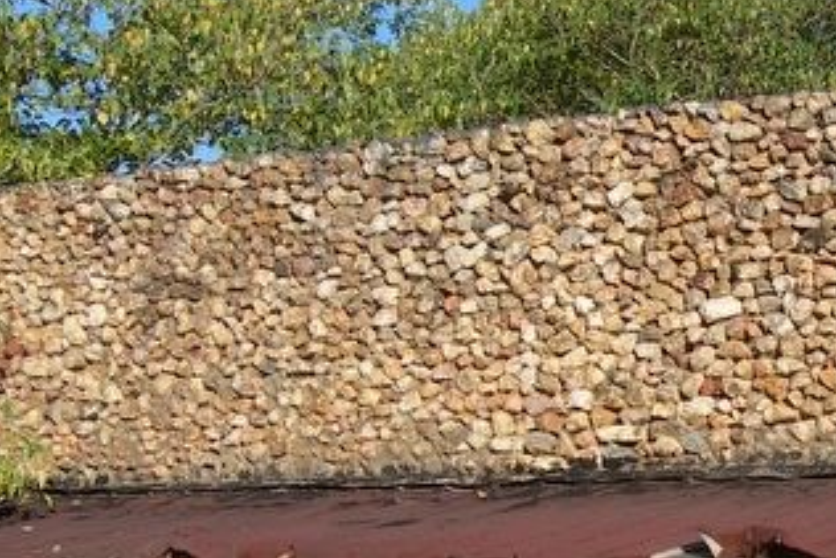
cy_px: 465
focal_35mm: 100
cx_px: 868
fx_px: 2323
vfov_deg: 13.6
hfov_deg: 19.7
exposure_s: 1/389
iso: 50
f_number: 4.8
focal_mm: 7.8
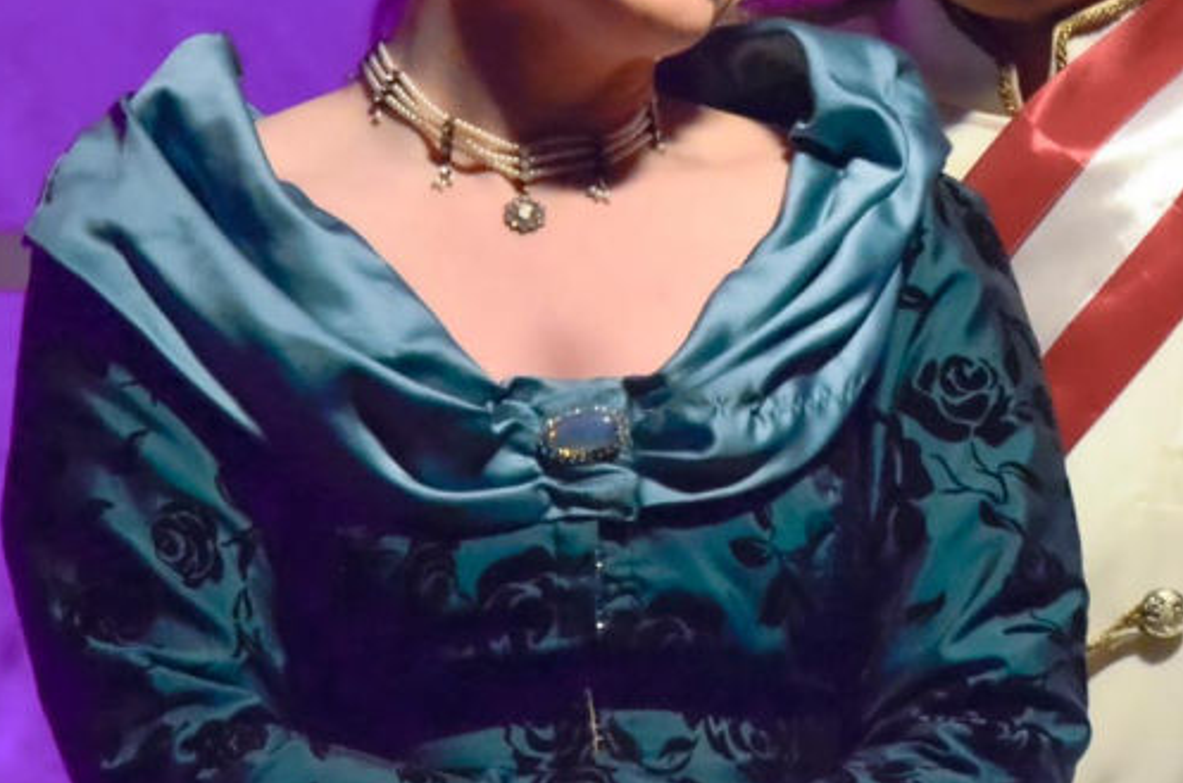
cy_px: 54
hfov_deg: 2.4
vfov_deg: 1.6
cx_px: 749
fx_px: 28656
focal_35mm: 874
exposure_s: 1/160
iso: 6400
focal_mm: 270
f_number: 5.6
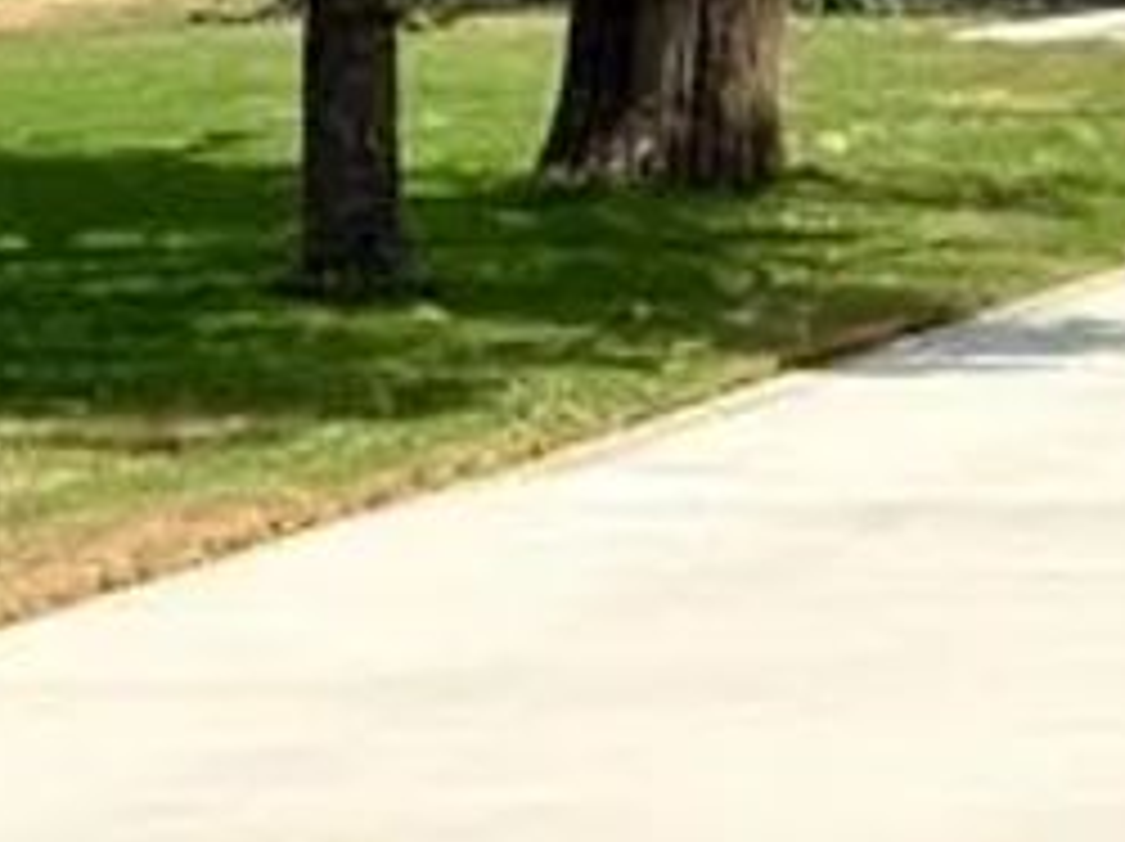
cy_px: -664
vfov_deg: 7.3
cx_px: 2272
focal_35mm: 197
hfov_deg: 9.4
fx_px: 6396
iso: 64
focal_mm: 6.76
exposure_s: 1/6536
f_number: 1.78
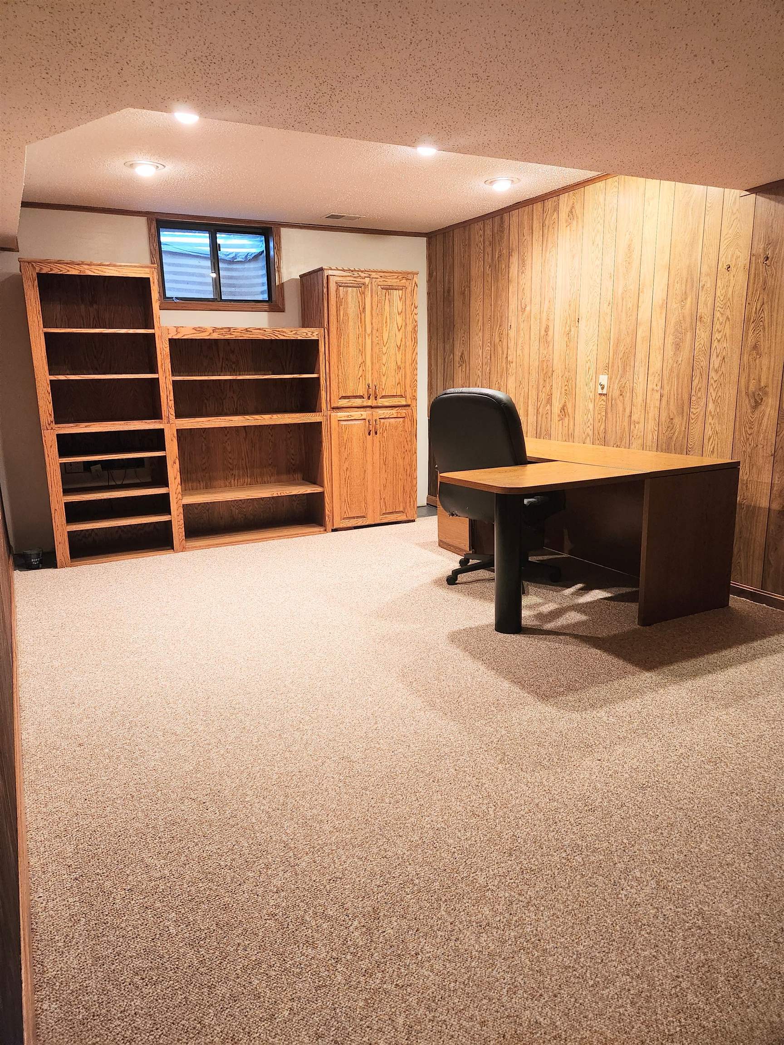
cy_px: 522
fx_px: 695
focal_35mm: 23
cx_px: 392
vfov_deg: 73.9
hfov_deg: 58.9
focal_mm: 5.4
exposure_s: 1/120
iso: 800
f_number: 1.8
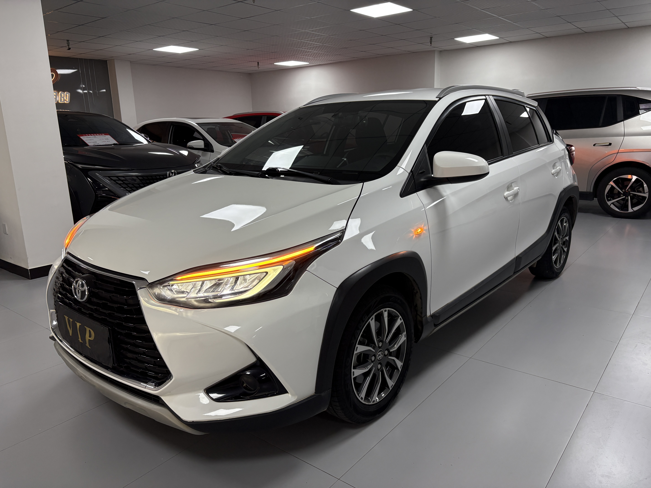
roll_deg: +1.3
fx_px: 489
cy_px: 244
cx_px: 326
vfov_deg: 53.1
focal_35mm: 26
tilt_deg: -13.1
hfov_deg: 67.3
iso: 125
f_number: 1.6
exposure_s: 1/112
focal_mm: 5.96
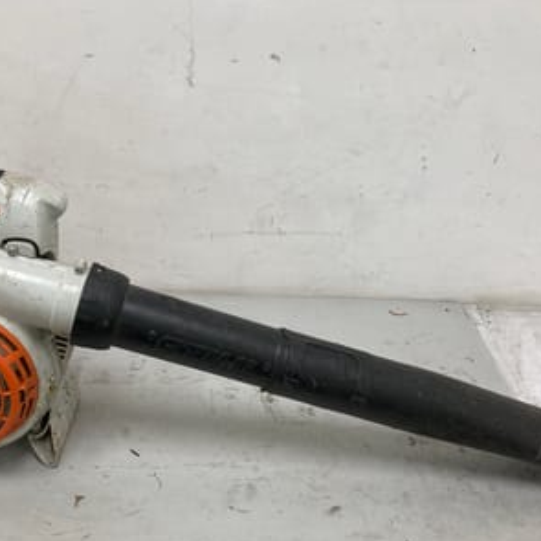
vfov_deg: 39.9
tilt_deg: -31.4
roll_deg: -0.2
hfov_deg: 39.9
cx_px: 216
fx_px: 743
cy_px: 307
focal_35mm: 42
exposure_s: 1/100
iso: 80
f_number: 1.8
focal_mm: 3.99
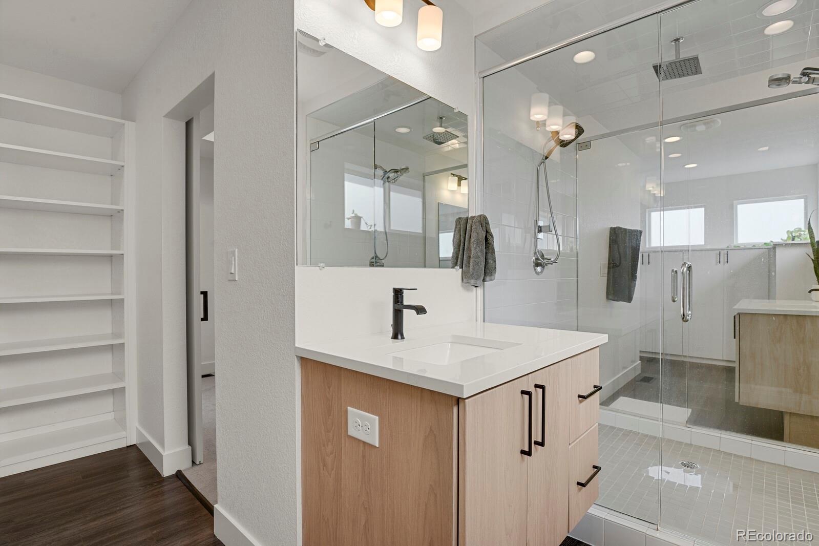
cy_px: 273
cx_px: 410
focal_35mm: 17
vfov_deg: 70.4
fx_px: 387
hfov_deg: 93.3
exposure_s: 1/3
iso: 250
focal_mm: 17
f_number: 8
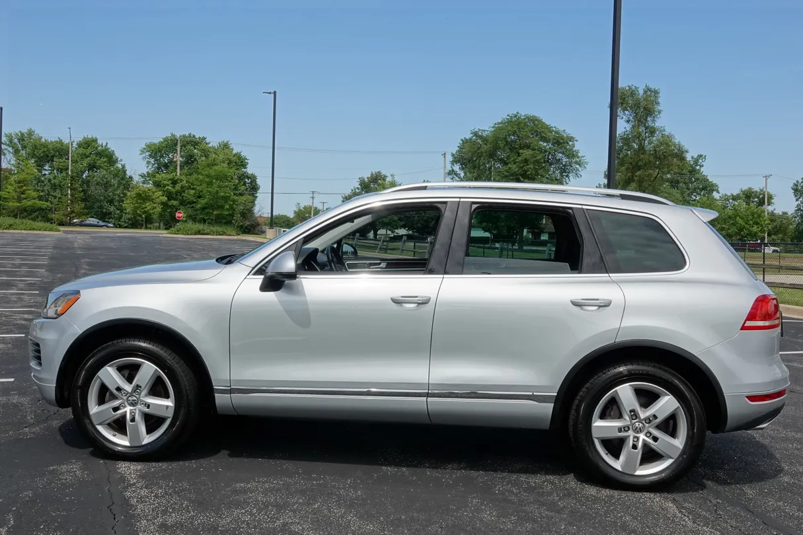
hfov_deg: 51.9
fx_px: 825
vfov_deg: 35.9
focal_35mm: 37
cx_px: 402
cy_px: 268
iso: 100
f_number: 7.1
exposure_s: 1/250
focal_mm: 13.7
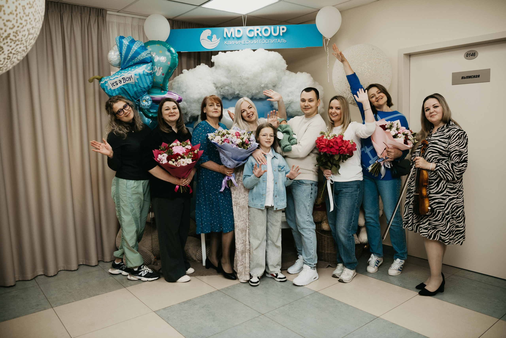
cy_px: 169
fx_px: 408
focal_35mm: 29
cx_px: 253
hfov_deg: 63.7
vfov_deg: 45.0
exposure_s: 1/160
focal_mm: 29
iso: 200
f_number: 4
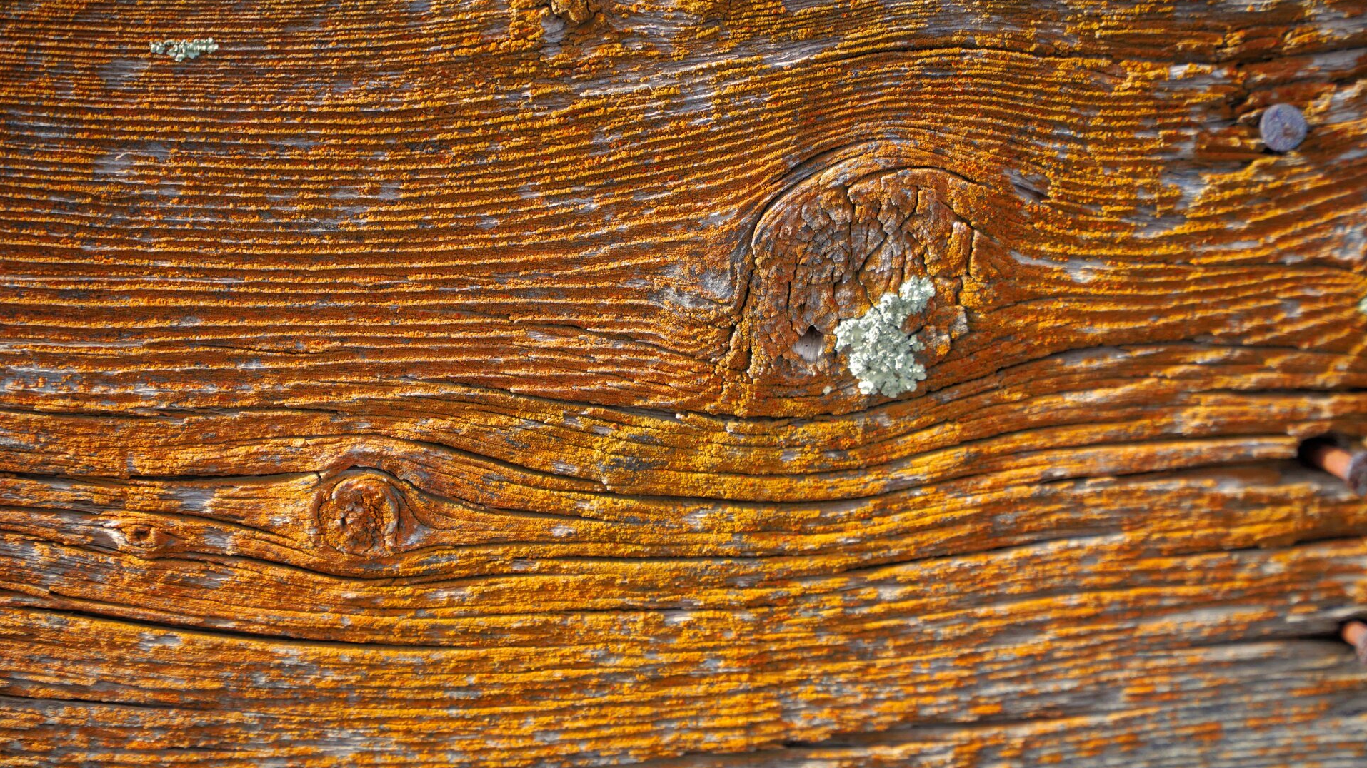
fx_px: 5999
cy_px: 345
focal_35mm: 166
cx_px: 684
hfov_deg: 13.0
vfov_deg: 7.3
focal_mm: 105
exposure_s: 1/250
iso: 100
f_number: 5
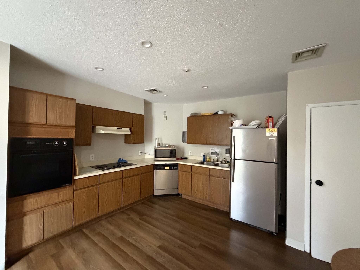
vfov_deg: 85.7
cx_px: 180
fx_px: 146
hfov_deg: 102.1
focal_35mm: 14
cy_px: 135
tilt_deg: +0.9
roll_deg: -1.5
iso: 1000
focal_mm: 2.22
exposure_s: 1/60
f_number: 2.2
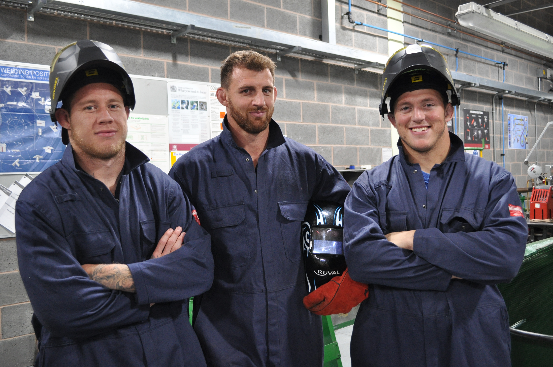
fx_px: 506
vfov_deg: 39.9
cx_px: 276
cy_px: 184
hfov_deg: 57.3
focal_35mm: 33
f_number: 4
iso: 800
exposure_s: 1/30
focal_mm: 22
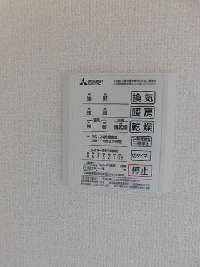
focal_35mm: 23
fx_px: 177
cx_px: 100
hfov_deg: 58.9
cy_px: 134
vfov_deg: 73.9
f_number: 3
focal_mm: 4
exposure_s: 1/13
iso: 400
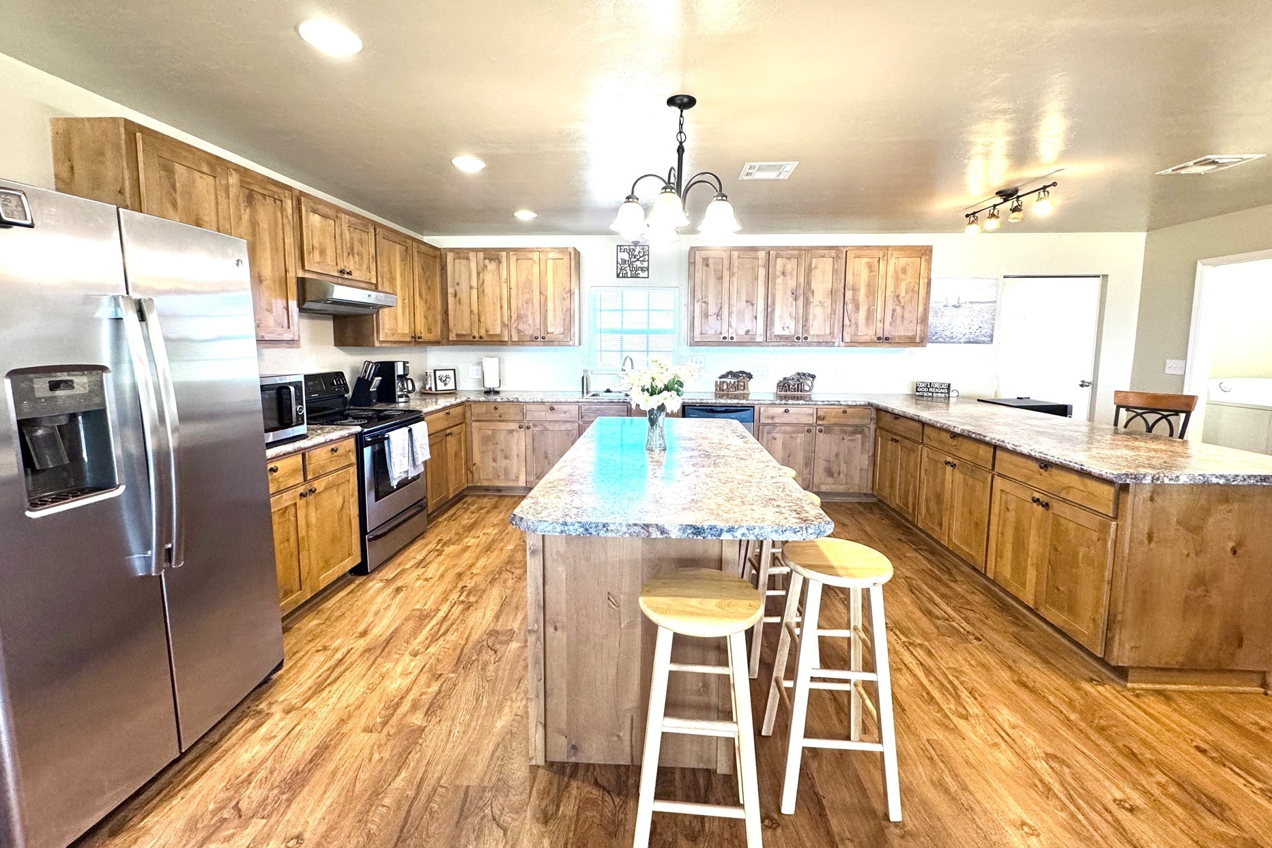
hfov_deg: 100.4
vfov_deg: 77.2
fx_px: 530
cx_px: 637
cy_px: 395
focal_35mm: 15
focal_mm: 2.22
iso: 250
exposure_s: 1/120
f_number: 2.2
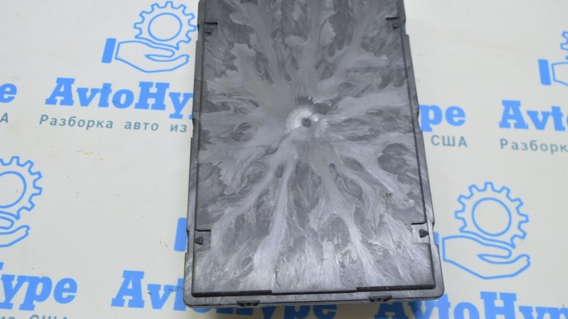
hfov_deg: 54.6
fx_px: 550
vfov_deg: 32.3
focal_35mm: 37
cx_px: 283
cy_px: 139
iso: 400
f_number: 5.6
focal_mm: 23
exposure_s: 1/20
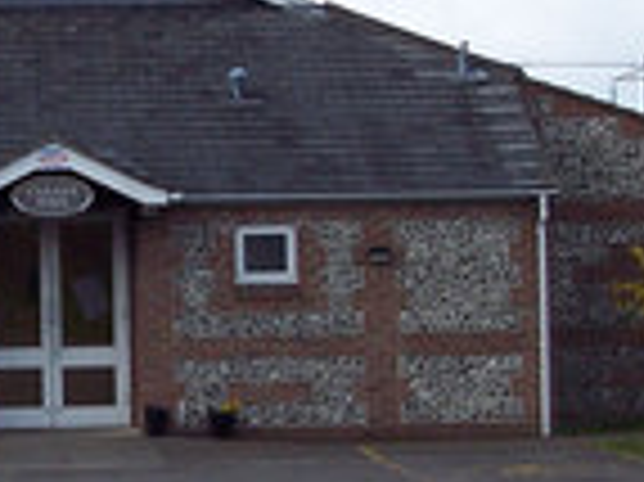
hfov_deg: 11.2
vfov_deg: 8.5
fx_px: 3253
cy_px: 176
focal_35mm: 175
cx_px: -32
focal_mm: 8
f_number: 4
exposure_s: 1/500
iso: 100
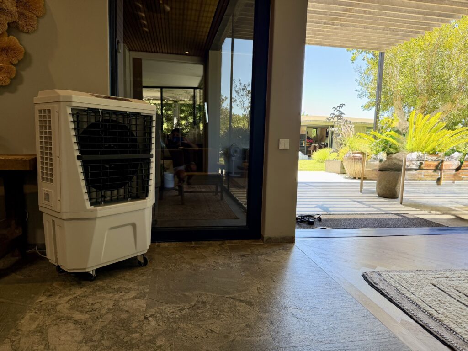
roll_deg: -1.1
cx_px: 234
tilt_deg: -6.7
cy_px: 176
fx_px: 324
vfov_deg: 56.8
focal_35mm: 24
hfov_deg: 71.6
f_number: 1.78
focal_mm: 6.76
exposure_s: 1/189
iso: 100
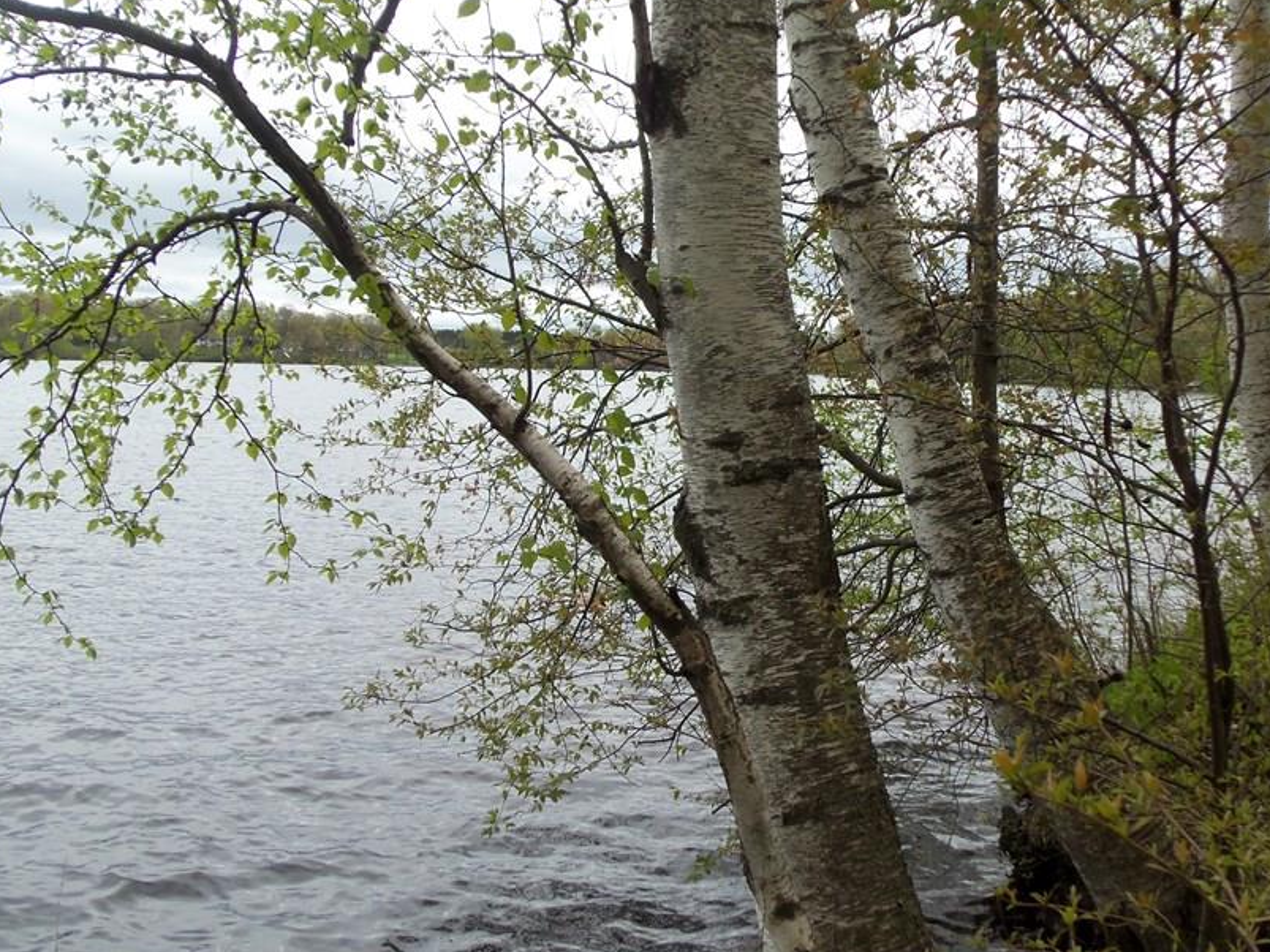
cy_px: 433
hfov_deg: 50.1
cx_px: 693
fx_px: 1357
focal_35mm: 37
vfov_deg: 38.6
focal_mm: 5.2
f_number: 3.4
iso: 80
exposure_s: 1/400
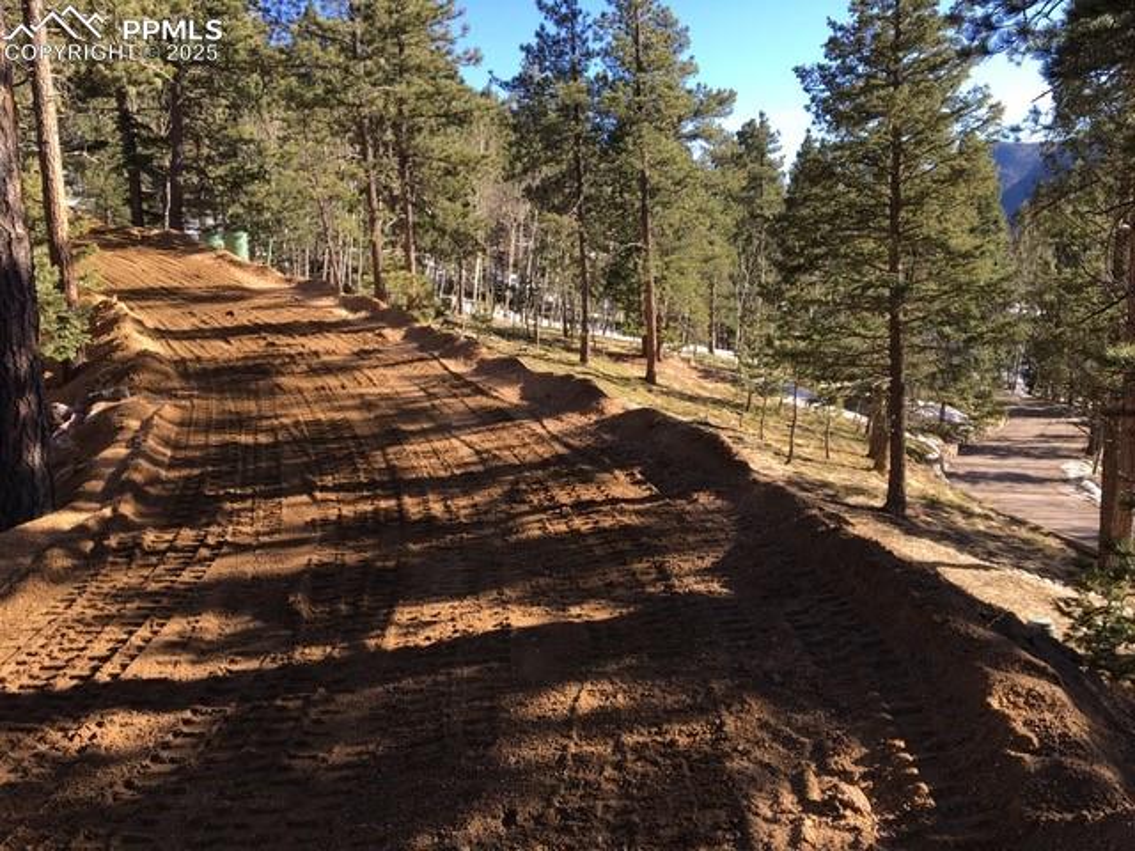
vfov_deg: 48.2
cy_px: 426
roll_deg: +0.4
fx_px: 951
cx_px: 568
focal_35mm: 29
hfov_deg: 61.7
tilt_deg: -10.0
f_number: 2.2
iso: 25
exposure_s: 1/366
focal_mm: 4.15
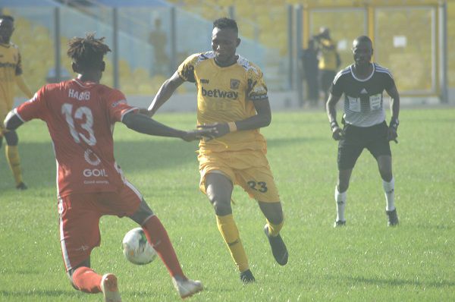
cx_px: 228
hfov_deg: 4.6
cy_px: 151
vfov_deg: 3.0
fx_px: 5678
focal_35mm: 450
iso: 500
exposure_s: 1/500
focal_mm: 300
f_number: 5.6
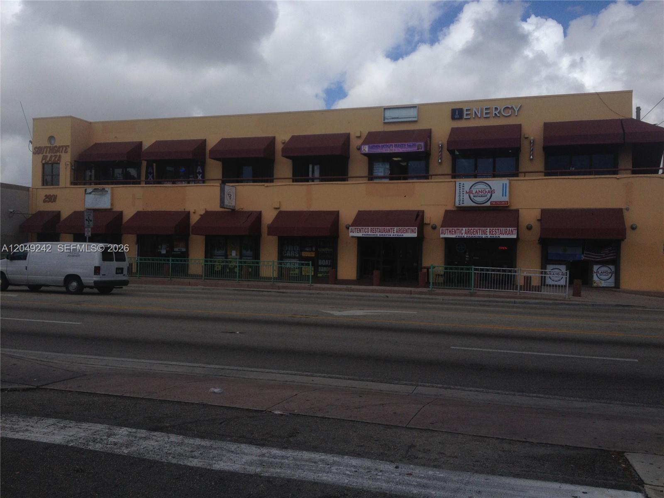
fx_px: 671
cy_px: 249
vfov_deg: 40.7
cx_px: 332
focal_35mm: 35
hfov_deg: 52.6
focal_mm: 4.28
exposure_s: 1/3690
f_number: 2.4
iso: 50
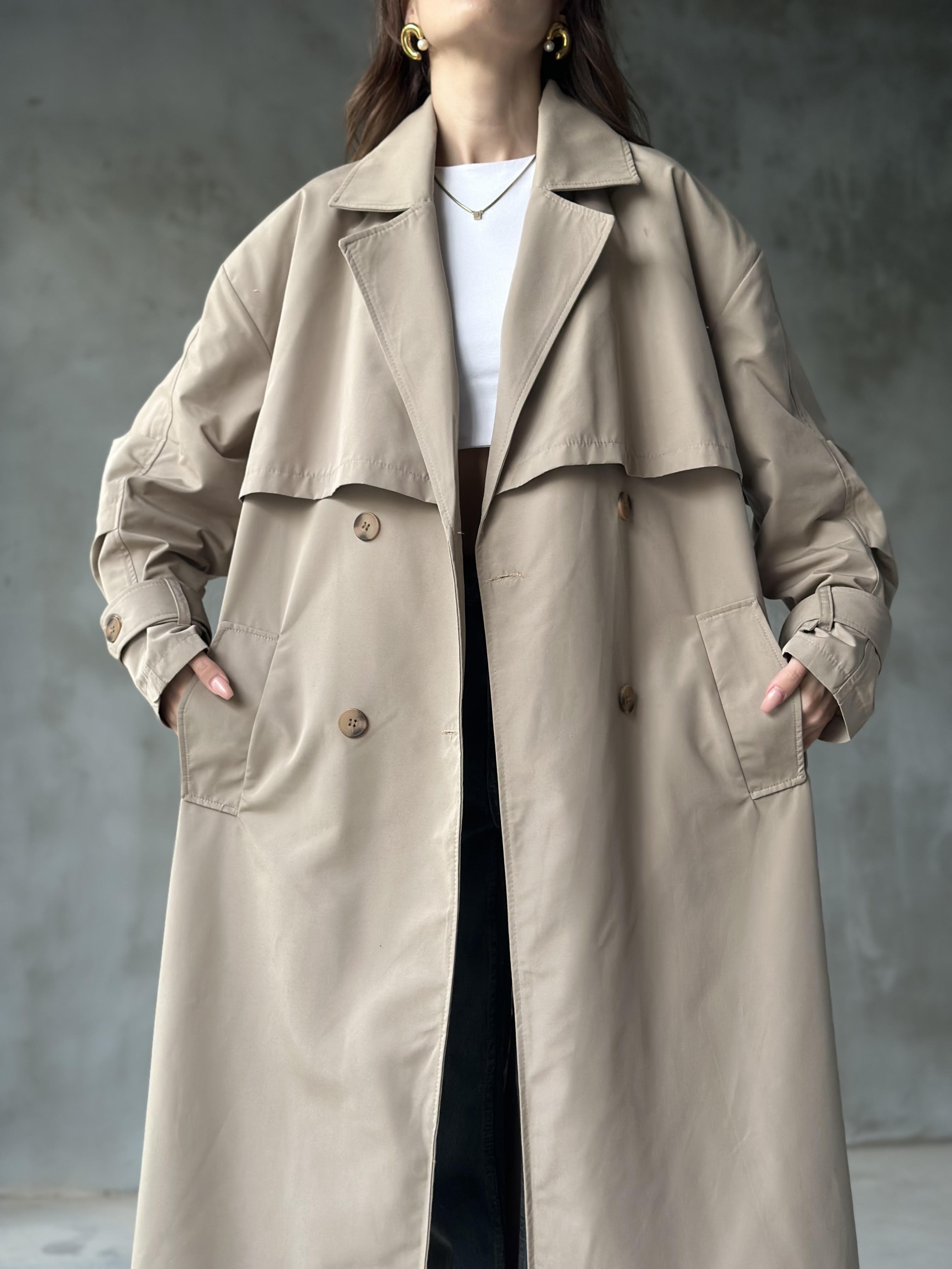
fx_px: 1760
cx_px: 476
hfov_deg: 30.3
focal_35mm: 48
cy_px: 634
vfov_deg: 39.7
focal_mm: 6.86
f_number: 1.78
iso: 125
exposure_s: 1/101
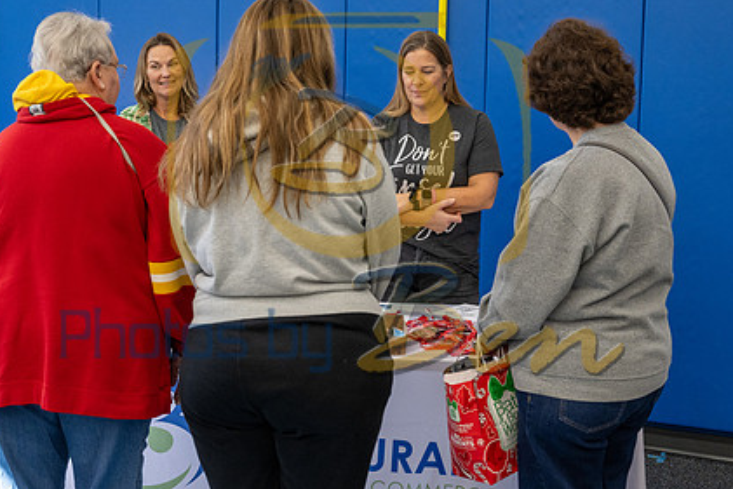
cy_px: 192
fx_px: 1263
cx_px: 313
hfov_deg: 32.3
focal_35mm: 62
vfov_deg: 21.9
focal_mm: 45
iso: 1250
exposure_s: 1/125
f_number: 5.6
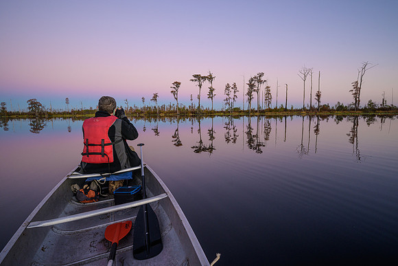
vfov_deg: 68.8
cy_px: 133
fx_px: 194
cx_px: 199
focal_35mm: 18
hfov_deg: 91.5
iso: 400
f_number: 6.3
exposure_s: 1/25
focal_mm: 17.5
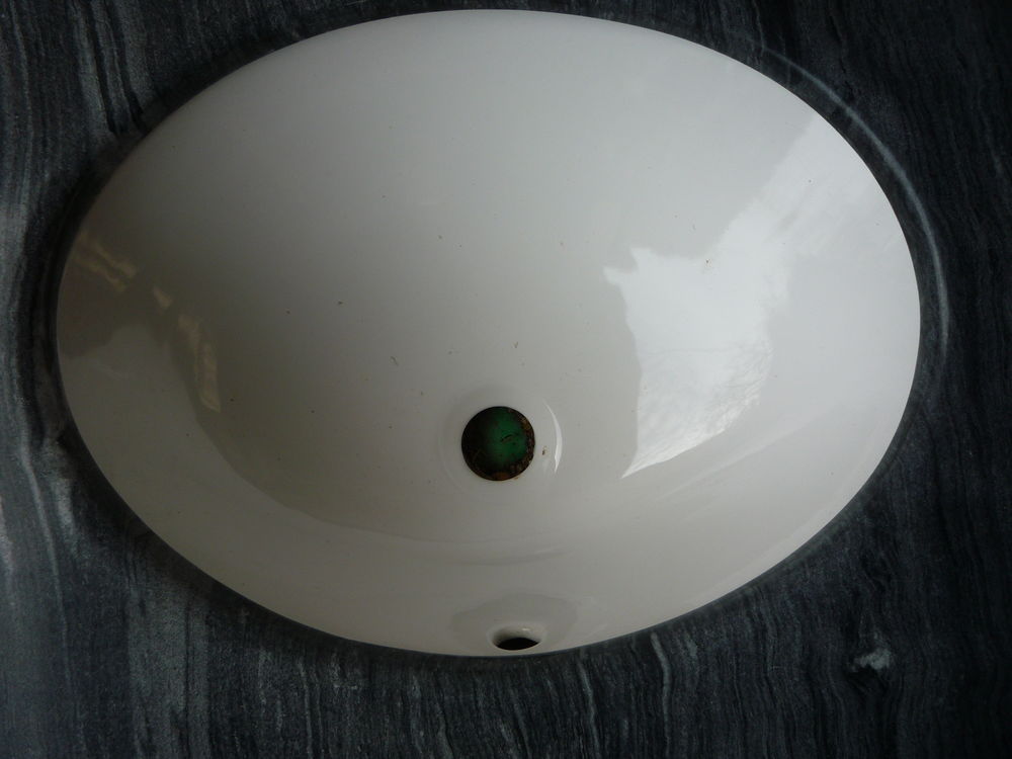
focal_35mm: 30
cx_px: 506
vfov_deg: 46.8
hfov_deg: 60.0
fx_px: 877
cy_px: 380
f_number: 4
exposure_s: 1/125
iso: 100
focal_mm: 5.2
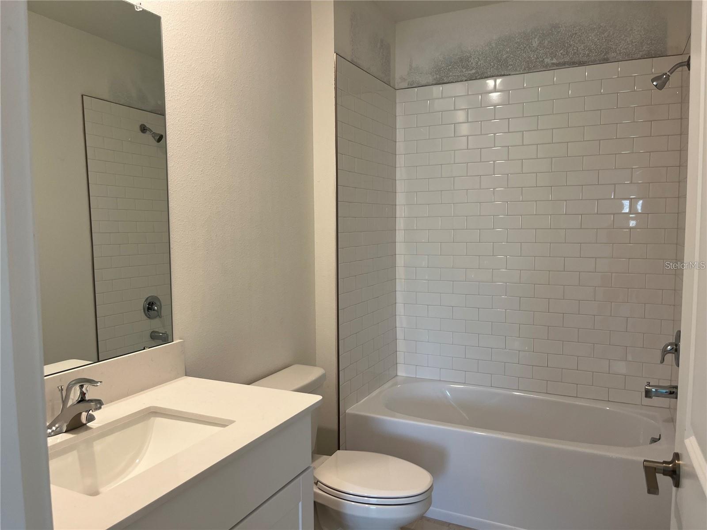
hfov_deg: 67.3
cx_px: 354
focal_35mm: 26
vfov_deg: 53.1
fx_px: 531
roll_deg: +1.4
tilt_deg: -5.8
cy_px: 265
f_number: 1.6
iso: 80
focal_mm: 5.1
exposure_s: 1/60
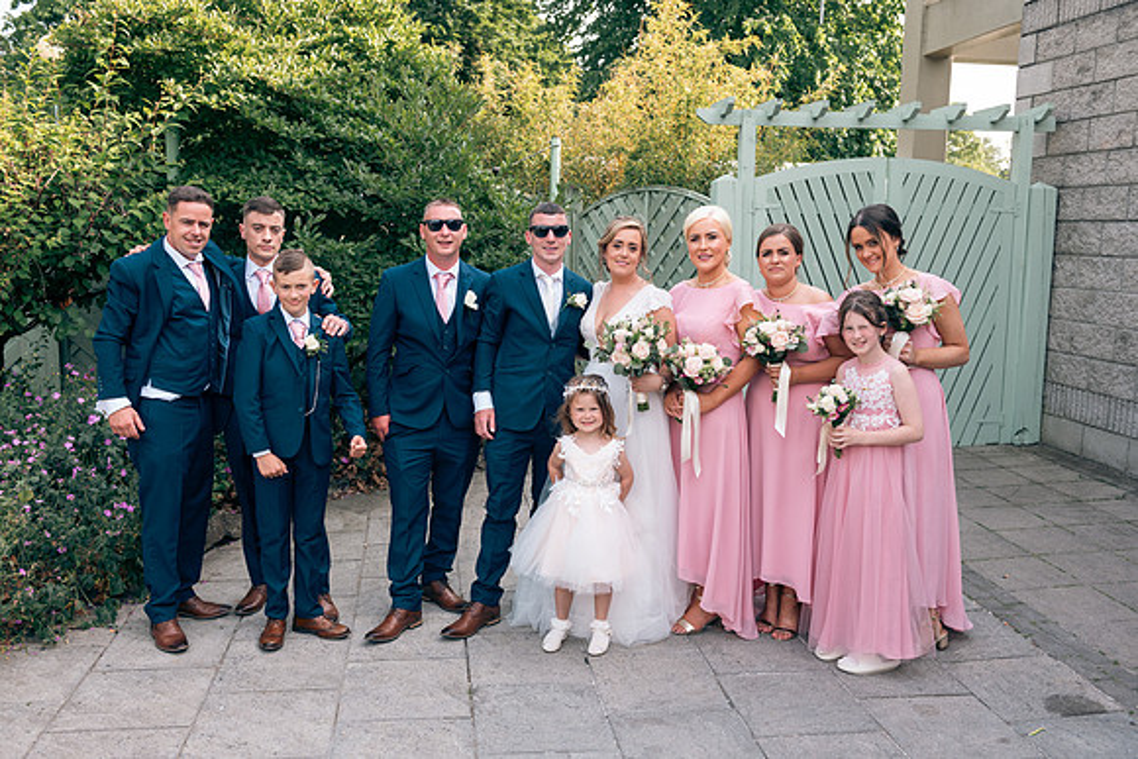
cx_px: 569
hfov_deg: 58.7
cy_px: 380
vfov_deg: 41.1
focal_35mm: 32
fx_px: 1012
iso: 100
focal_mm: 32
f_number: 5.6
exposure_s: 1/100
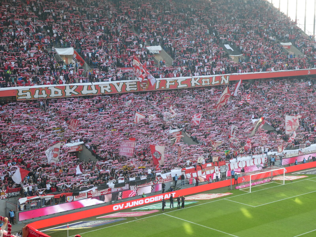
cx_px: 158
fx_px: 639
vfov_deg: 21.0
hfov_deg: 27.8
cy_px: 118
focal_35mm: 70
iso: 125
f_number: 4.5
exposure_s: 1/80
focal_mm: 12.5
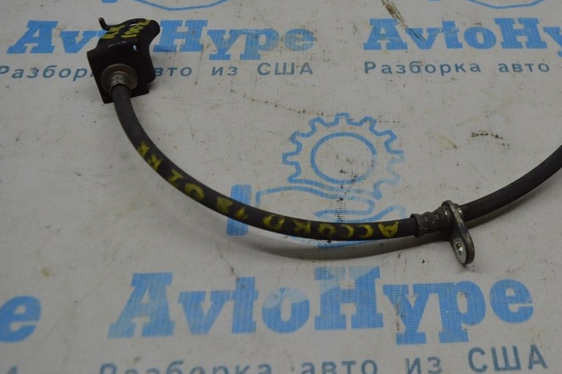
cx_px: 362
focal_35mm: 41
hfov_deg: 46.9
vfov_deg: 32.4
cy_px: 136
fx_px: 639
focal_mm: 20
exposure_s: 1/100
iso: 400
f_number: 5
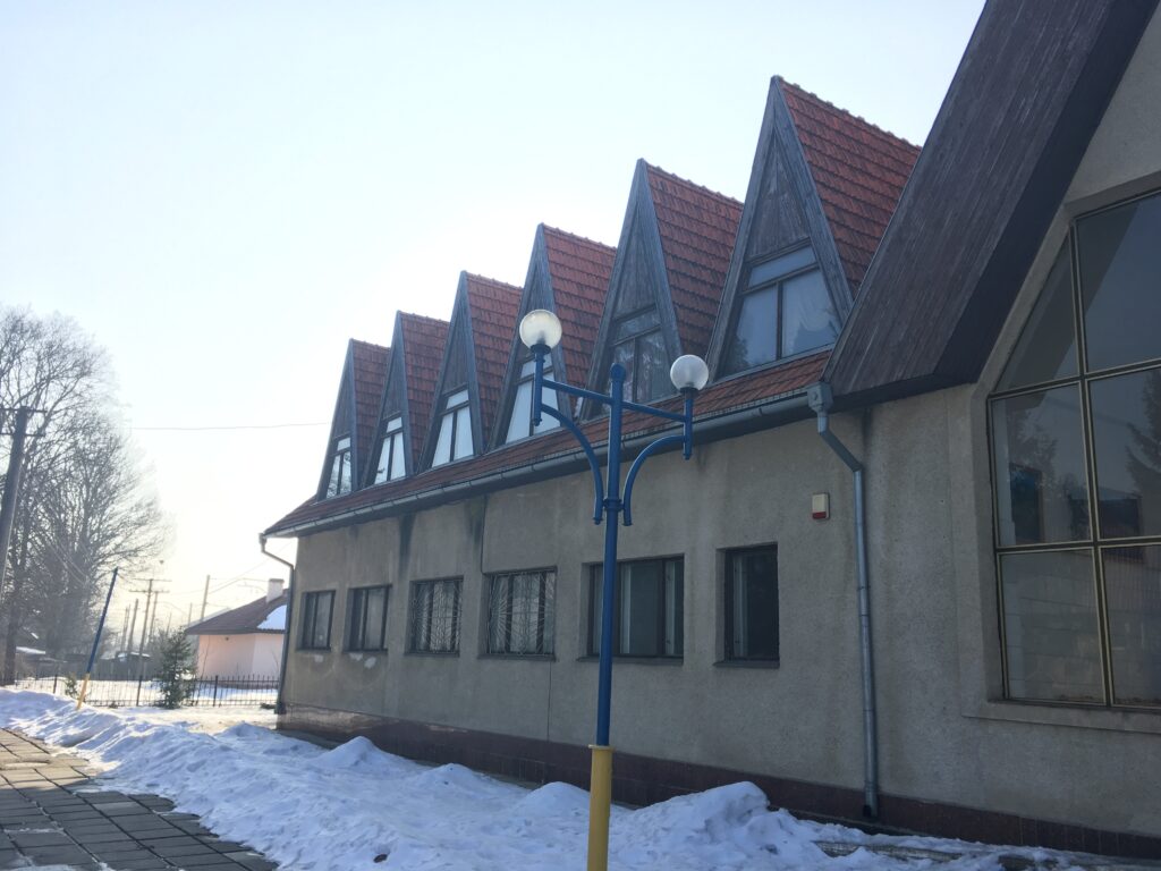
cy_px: 436
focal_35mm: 29
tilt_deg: +14.2
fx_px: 973
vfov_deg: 48.2
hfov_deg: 61.7
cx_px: 580
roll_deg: -2.7
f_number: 2.2
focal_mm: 4.15
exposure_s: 1/610
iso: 25
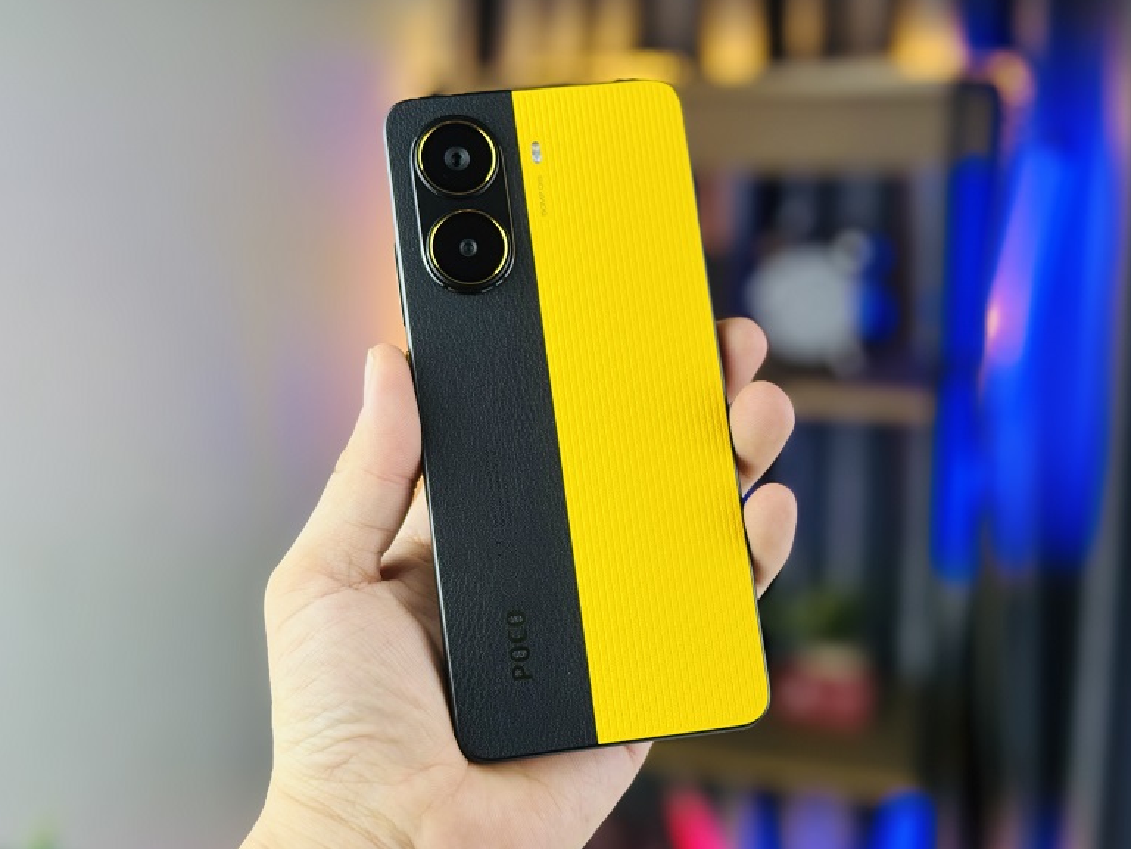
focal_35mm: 50
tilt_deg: -9.1
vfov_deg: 29.1
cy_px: 422
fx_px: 1634
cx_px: 561
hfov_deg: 38.2
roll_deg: +0.4
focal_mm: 6.76
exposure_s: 1/140
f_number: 1.78
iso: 64
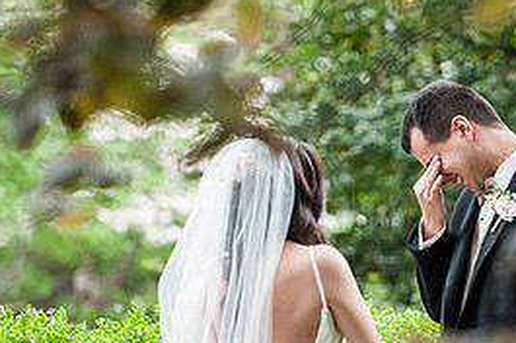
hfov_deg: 7.5
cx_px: 407
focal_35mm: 274
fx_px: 3922
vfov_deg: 5.0
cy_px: 212
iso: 800
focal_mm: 125
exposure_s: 1/1000
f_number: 2.8
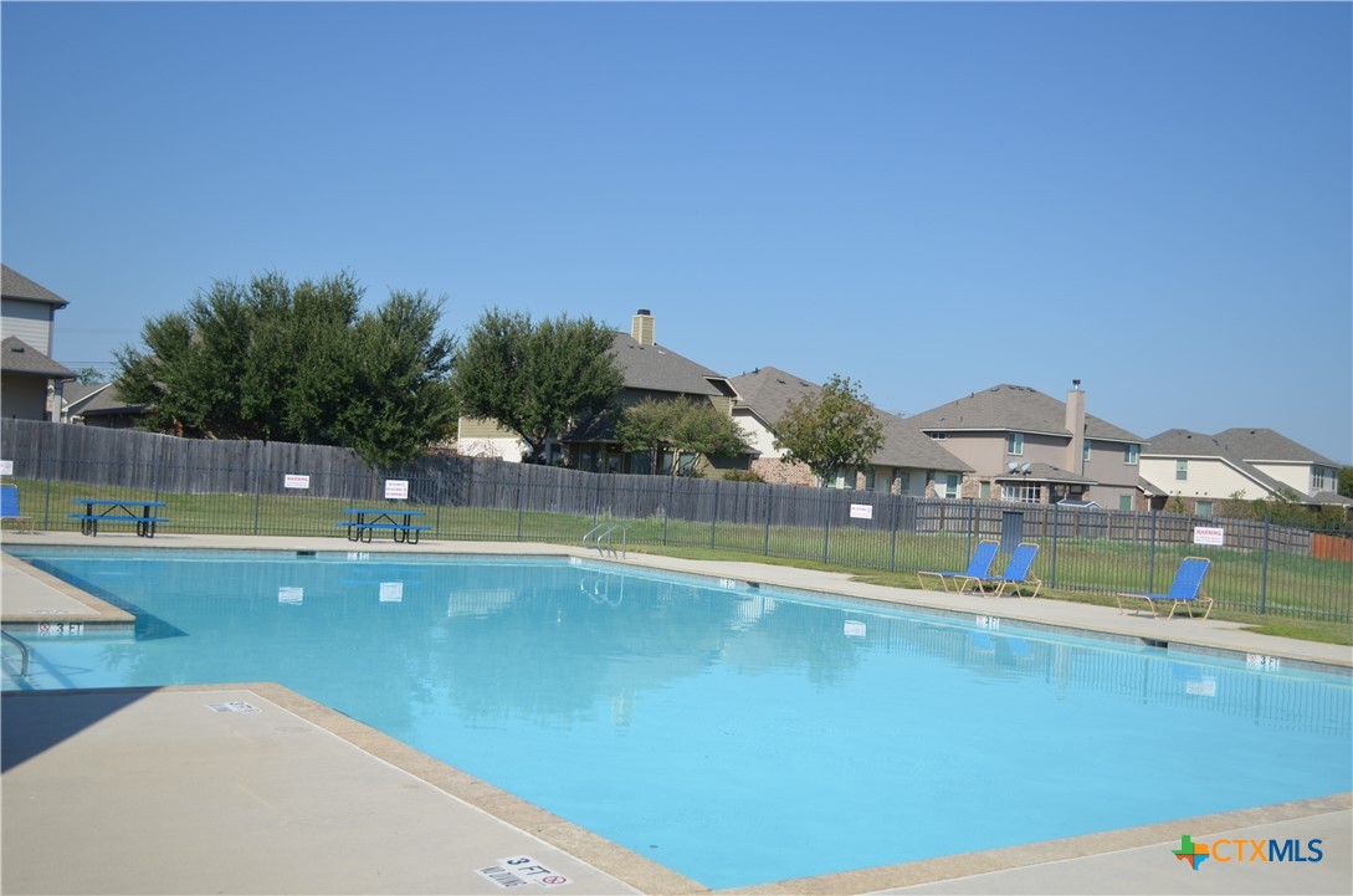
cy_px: 448
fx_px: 1350
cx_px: 676
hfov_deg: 53.2
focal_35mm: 36
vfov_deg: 36.7
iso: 200
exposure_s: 1/2000
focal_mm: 24
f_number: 4
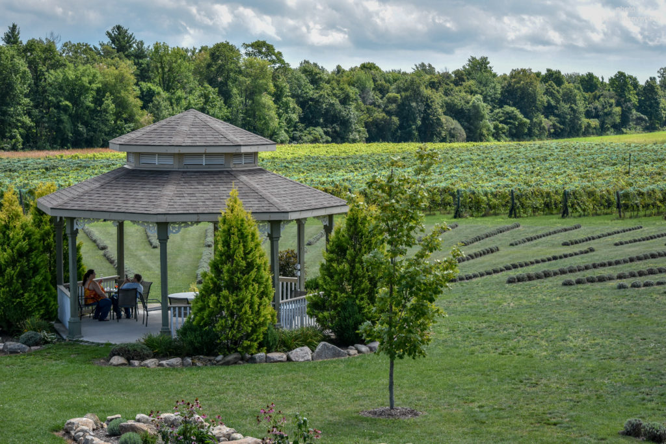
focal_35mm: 82
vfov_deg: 16.6
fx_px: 1526
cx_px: 333
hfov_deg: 24.6
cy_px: 222
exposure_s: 1/500
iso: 320
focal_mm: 55
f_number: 8
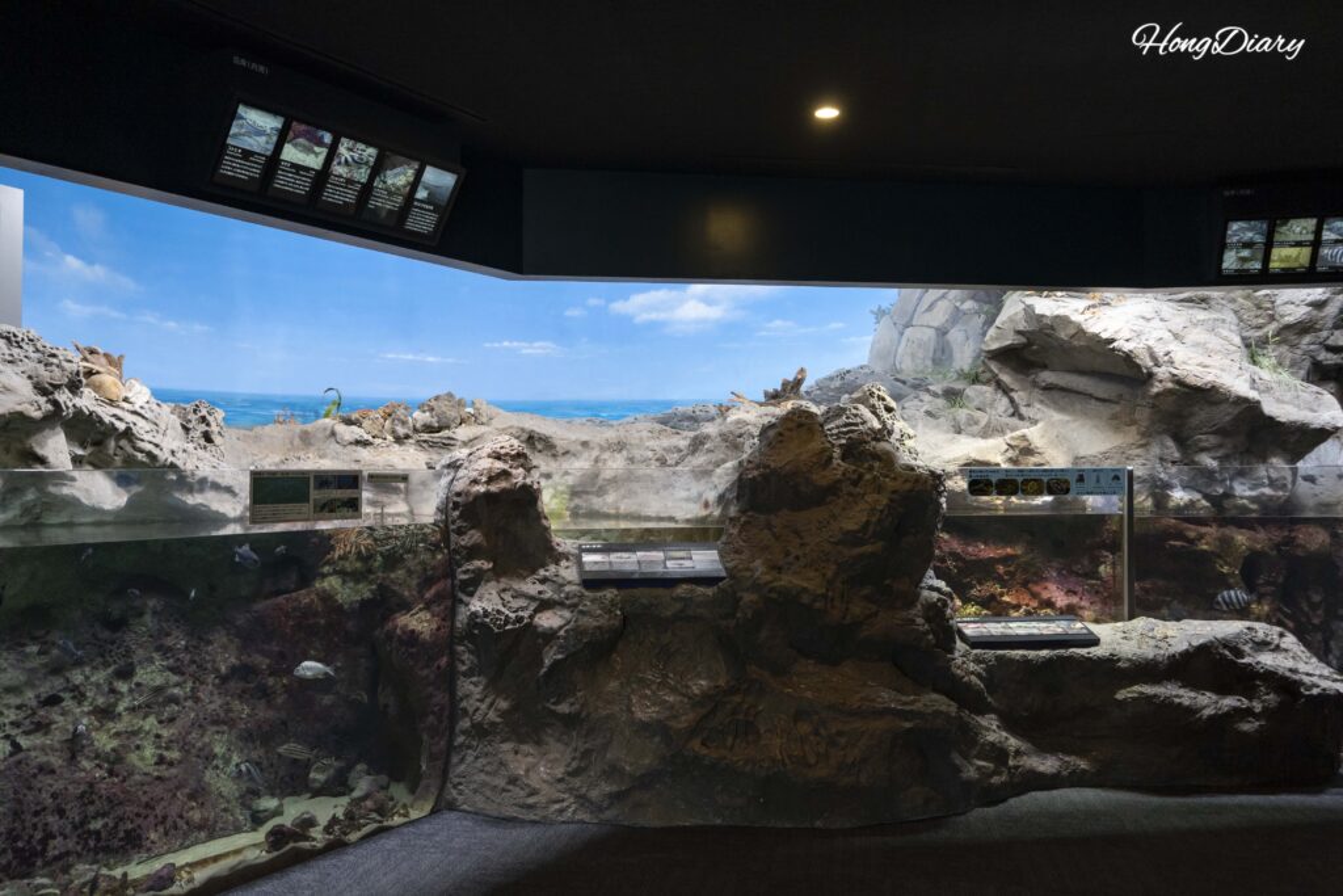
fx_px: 1082
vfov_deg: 45.0
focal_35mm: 29
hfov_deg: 63.7
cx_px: 672
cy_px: 448
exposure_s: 1/160
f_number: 4
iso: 2000
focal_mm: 29
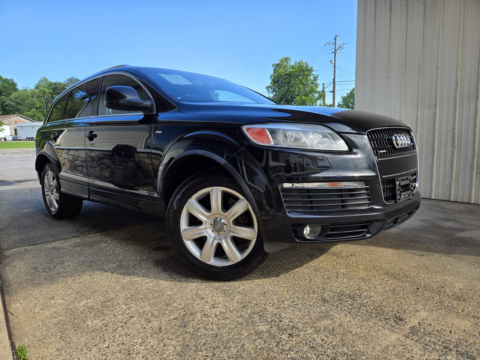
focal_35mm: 23
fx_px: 319
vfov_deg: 58.9
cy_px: 180
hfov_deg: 73.9
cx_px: 240
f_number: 1.8
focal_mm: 5.4
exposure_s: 1/638
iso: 25
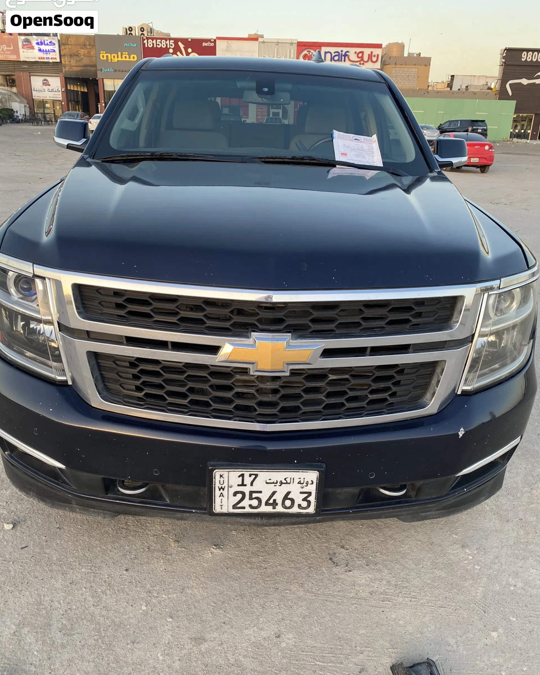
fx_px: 559
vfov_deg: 62.2
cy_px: 351
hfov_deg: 51.5
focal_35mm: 28
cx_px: 276
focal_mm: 4.25
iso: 50
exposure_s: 1/121
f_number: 1.8
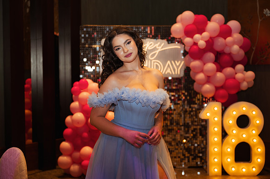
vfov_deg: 27.5
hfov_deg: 40.4
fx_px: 367
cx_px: 135
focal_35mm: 49
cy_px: 90
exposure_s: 1/200
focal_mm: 49
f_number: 2.8
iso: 640
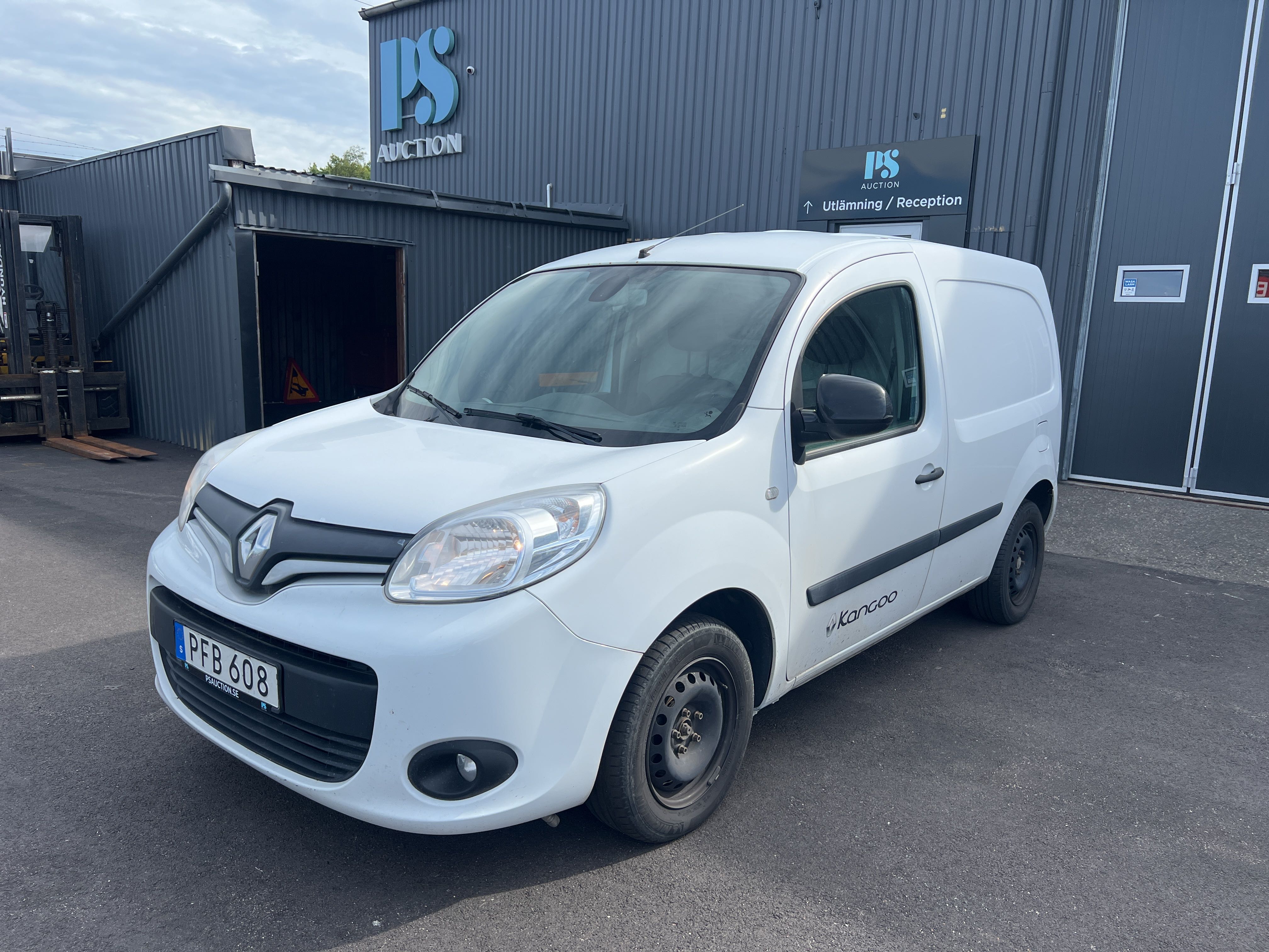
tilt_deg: -9.3
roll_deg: -1.2
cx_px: 634
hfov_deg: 67.3
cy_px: 476
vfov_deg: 53.1
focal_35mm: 26
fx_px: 953
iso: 50
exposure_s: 1/2762
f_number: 1.5
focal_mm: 5.7
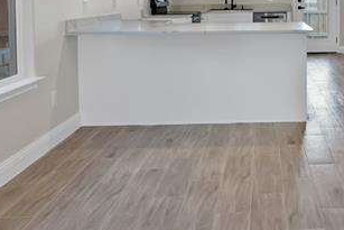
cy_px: 2
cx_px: 290
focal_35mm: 40
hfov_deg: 45.2
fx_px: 382
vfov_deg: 31.1
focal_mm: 12
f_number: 9
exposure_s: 1/6
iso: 640
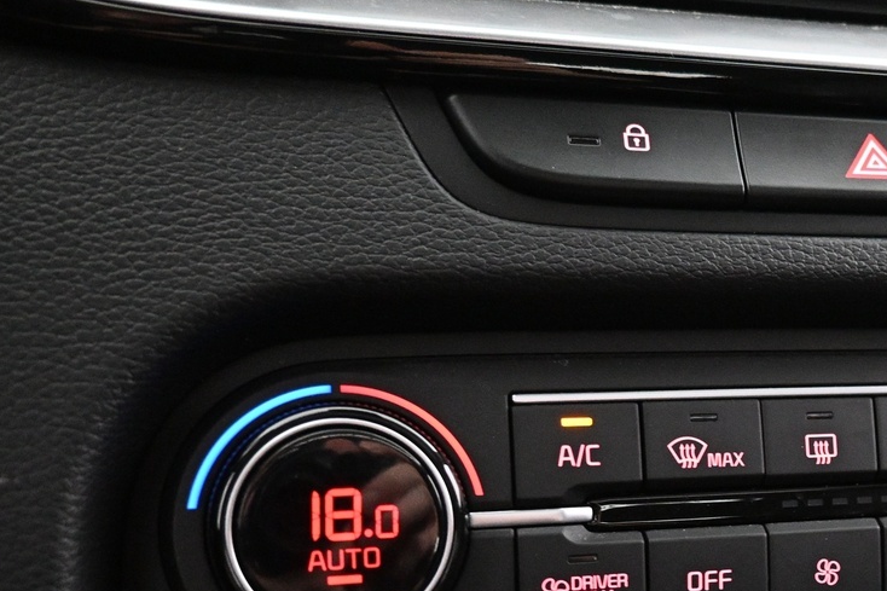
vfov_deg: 25.1
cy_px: 469
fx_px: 1305
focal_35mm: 53
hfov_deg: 35.9
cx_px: 746
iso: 4000
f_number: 3.5
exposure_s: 1/20
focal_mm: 16
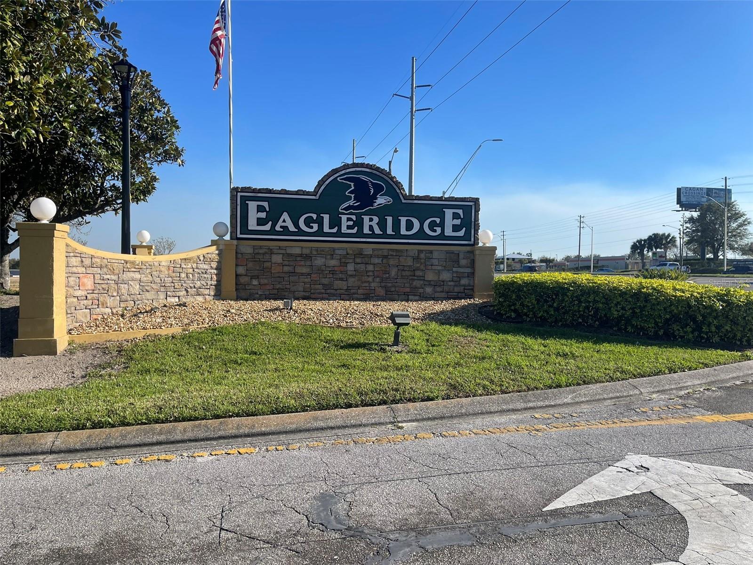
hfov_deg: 69.4
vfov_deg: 54.9
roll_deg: +0.0
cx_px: 376
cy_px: 282
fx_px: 544
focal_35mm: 25
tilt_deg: -1.9
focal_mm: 5.1
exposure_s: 1/2924
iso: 32
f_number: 1.6
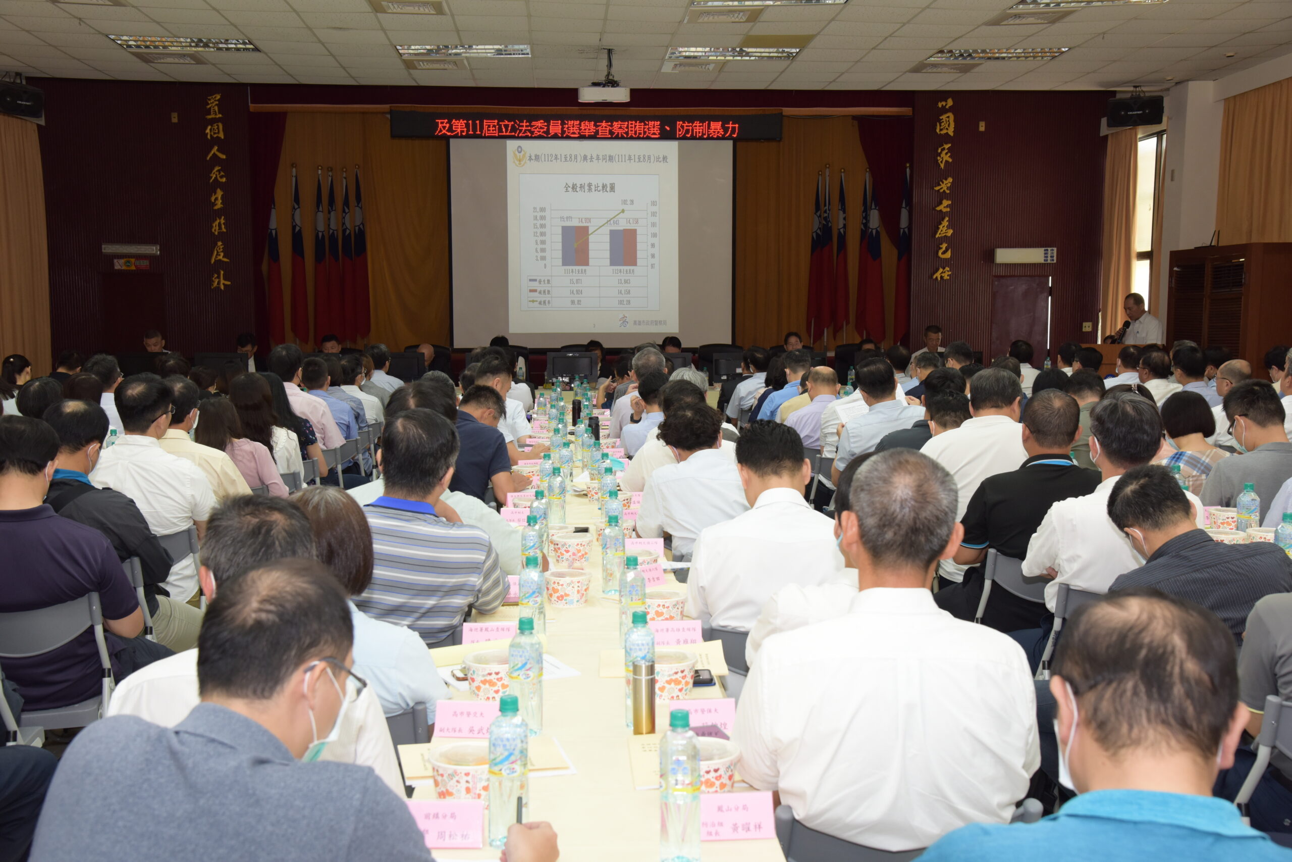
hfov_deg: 50.7
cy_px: 431
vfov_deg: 35.1
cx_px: 646
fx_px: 1364
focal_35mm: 38
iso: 1000
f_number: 7.1
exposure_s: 1/50
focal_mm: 38
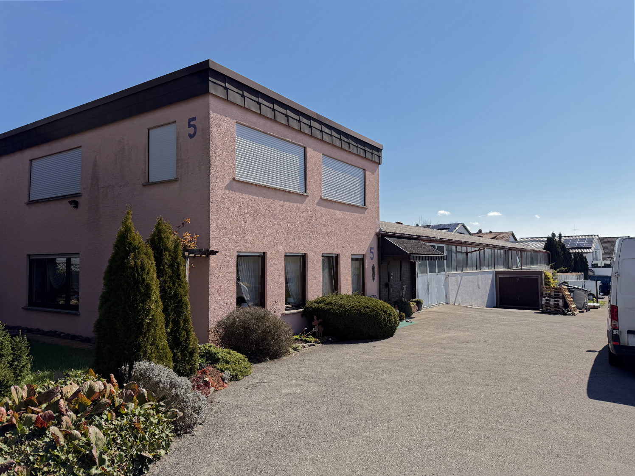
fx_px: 440
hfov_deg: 71.6
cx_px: 318
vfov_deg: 56.8
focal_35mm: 24
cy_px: 238
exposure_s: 1/6711
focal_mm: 6.8
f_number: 1.8
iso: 80
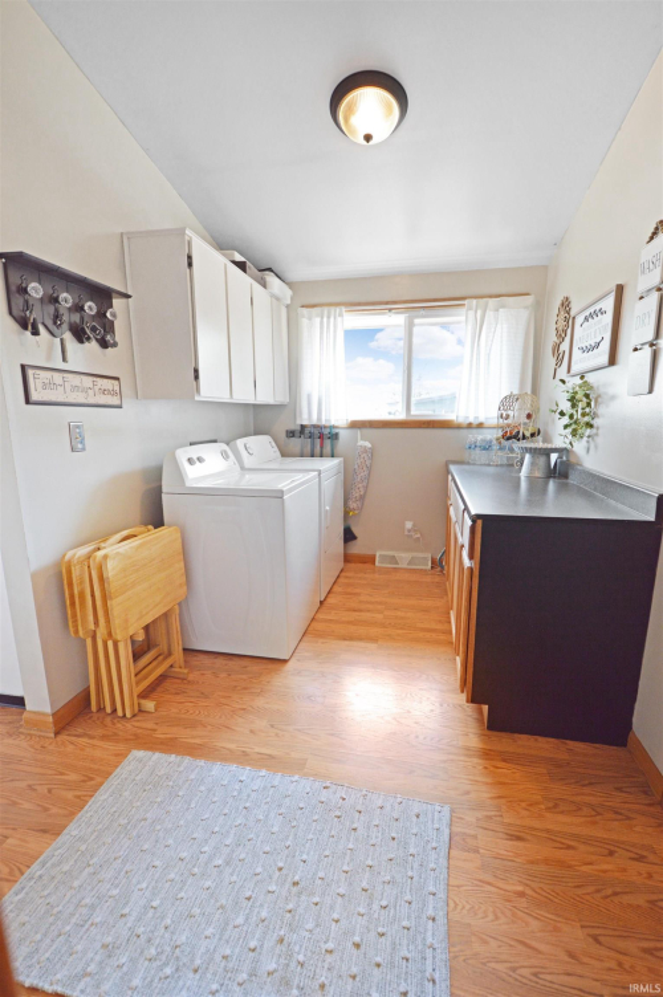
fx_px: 415
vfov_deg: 100.4
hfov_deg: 77.2
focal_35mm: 15
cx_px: 332
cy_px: 498
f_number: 4
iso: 400
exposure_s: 1/60
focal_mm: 10
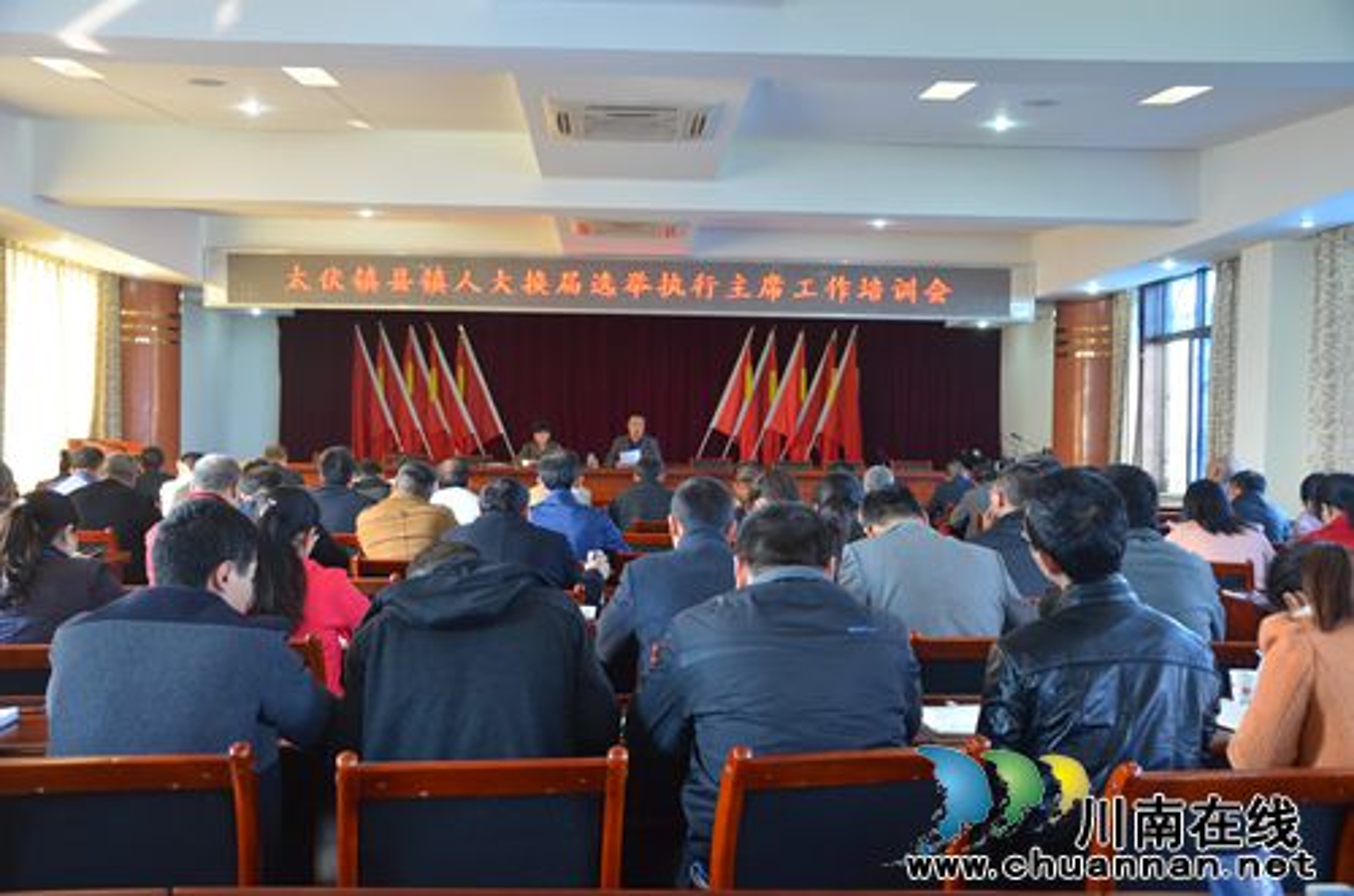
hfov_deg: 53.2
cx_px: 677
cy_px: 448
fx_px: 1351
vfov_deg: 36.7
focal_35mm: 36
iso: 800
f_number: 4
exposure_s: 1/60
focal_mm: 24
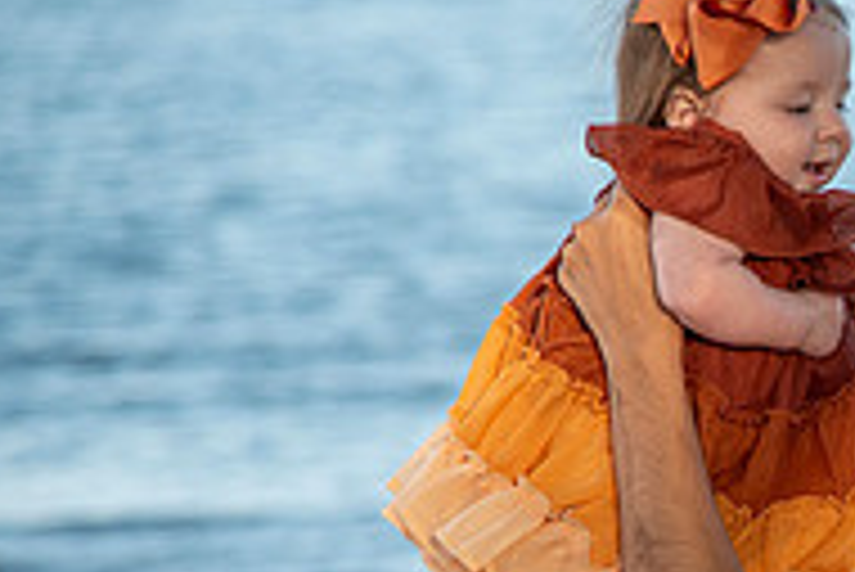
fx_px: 8699
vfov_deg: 3.8
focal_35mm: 366
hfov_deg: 5.6
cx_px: 1246
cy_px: 655
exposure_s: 1/320
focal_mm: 120
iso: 125
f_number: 4
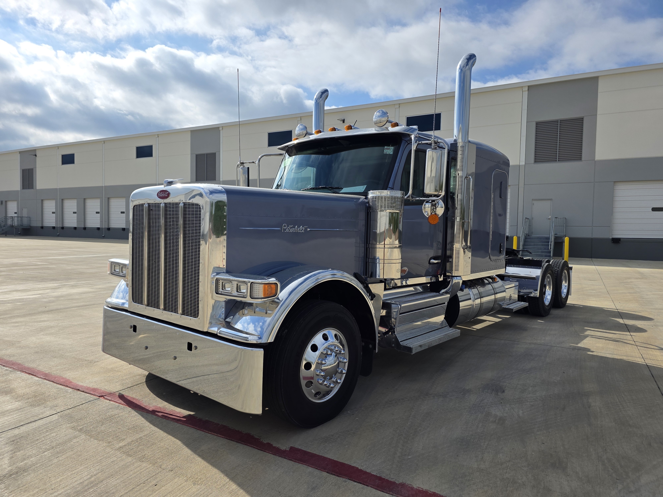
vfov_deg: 58.9
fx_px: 441
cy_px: 248
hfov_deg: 73.9
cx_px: 332
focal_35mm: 23
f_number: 1.7
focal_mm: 6.3
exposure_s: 1/7944
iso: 50
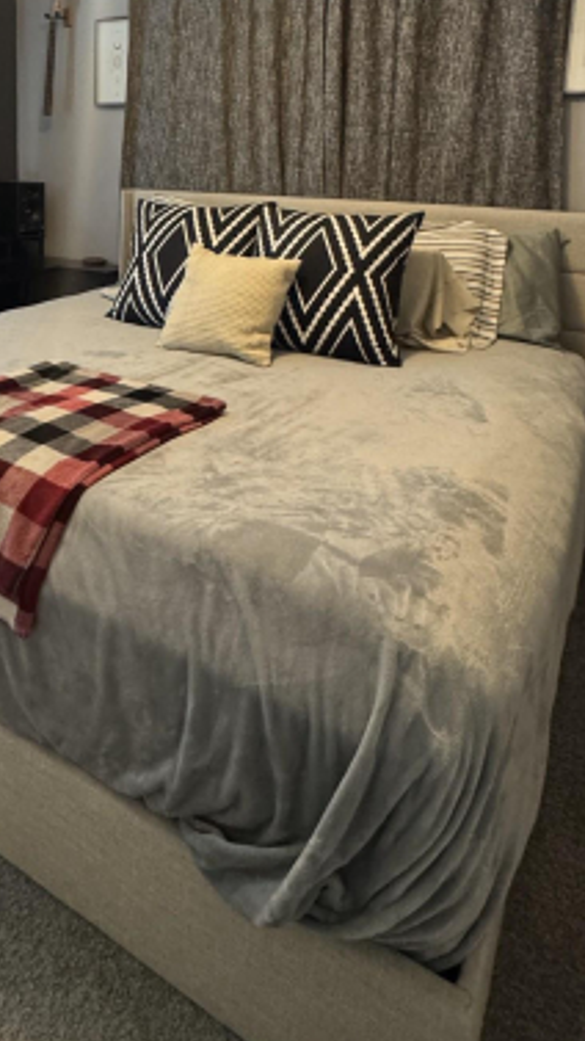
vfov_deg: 66.0
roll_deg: -0.6
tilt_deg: -8.4
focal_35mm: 27
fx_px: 745
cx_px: 141
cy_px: 272
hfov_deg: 41.5
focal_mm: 2.22
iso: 1000
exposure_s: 1/60
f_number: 2.2
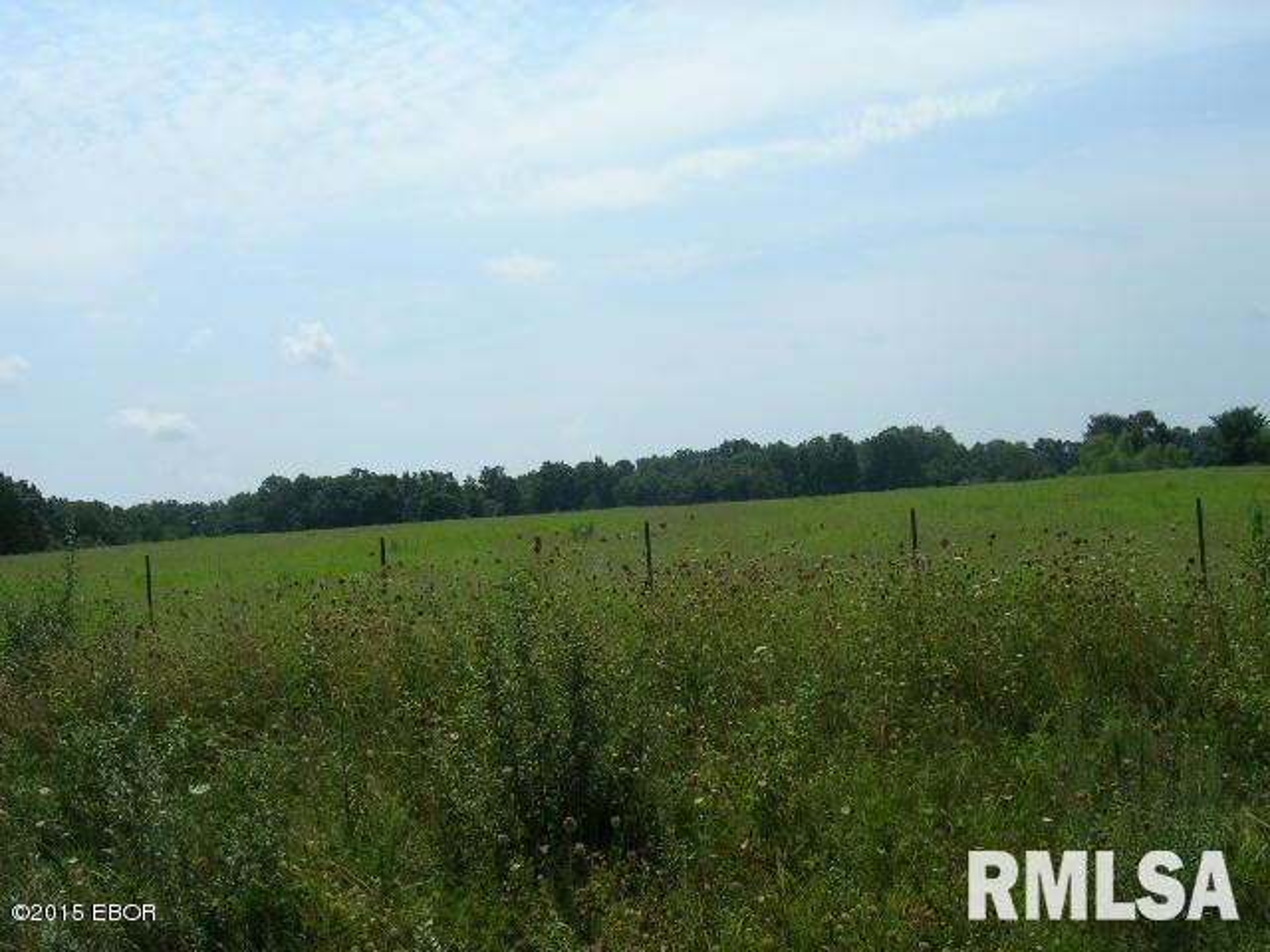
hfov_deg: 49.0
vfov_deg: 37.7
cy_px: 476
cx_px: 635
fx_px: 1394
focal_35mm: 38
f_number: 5.6
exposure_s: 1/575
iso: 50
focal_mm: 5.8
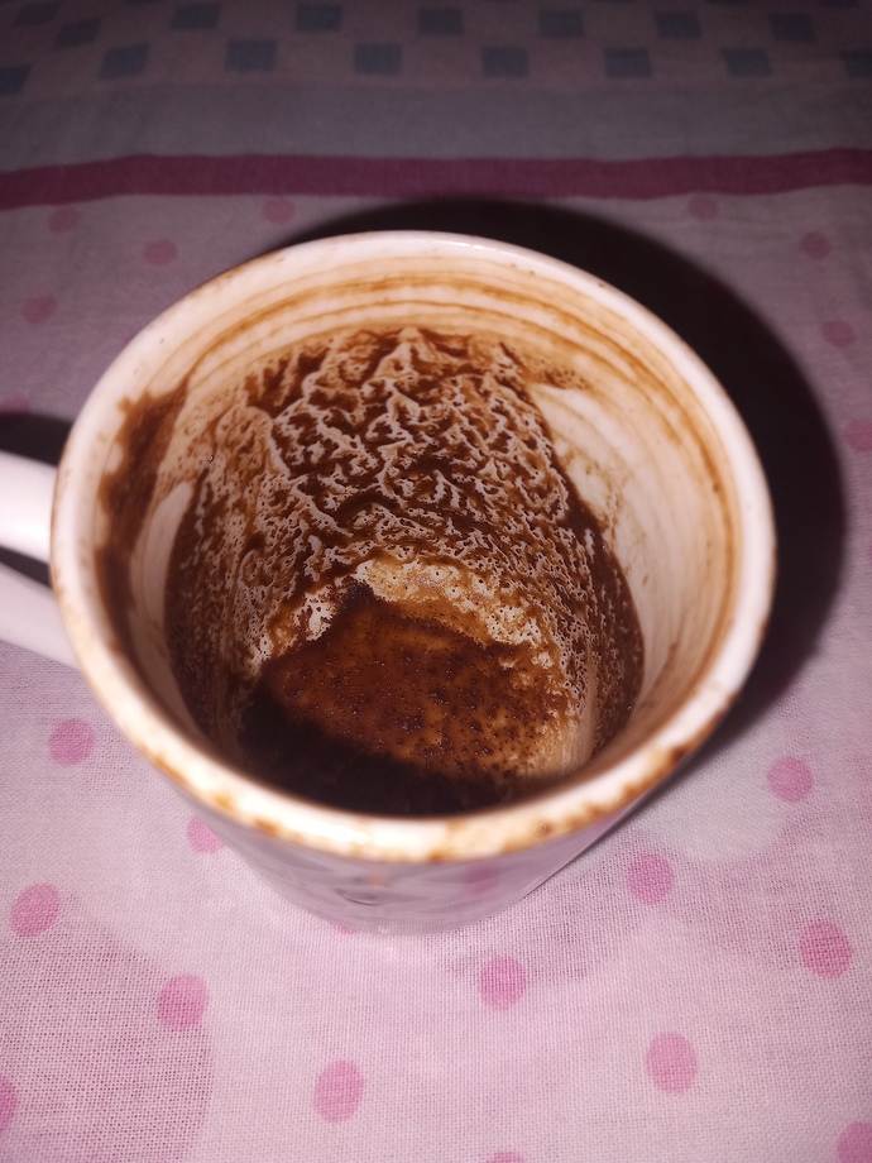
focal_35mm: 27
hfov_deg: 51.4
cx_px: 436
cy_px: 582
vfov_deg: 65.3
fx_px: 907
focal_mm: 4
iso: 25
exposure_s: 1/100
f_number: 1.8
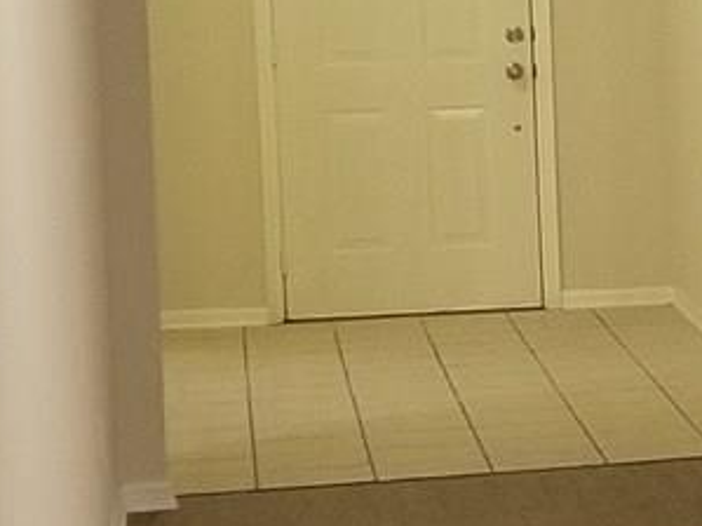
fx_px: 3608
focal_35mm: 178
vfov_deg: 8.3
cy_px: 214
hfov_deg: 9.5
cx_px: 1855
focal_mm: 4.25
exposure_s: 1/30
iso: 200
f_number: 1.7
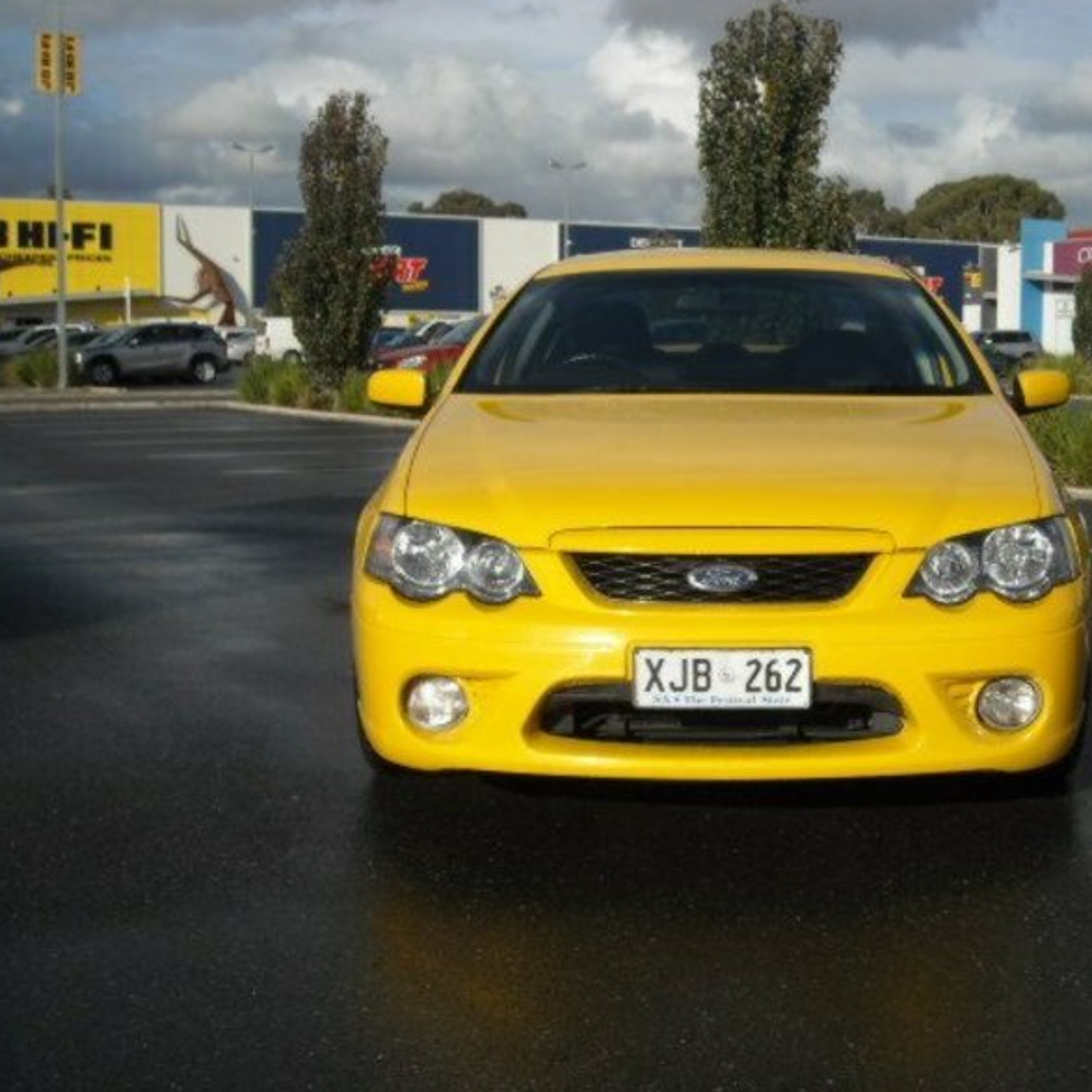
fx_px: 1892
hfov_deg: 31.9
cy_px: 536
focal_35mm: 53
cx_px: 727
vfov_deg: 32.2
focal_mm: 7.1
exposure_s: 1/419
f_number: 6.1
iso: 64
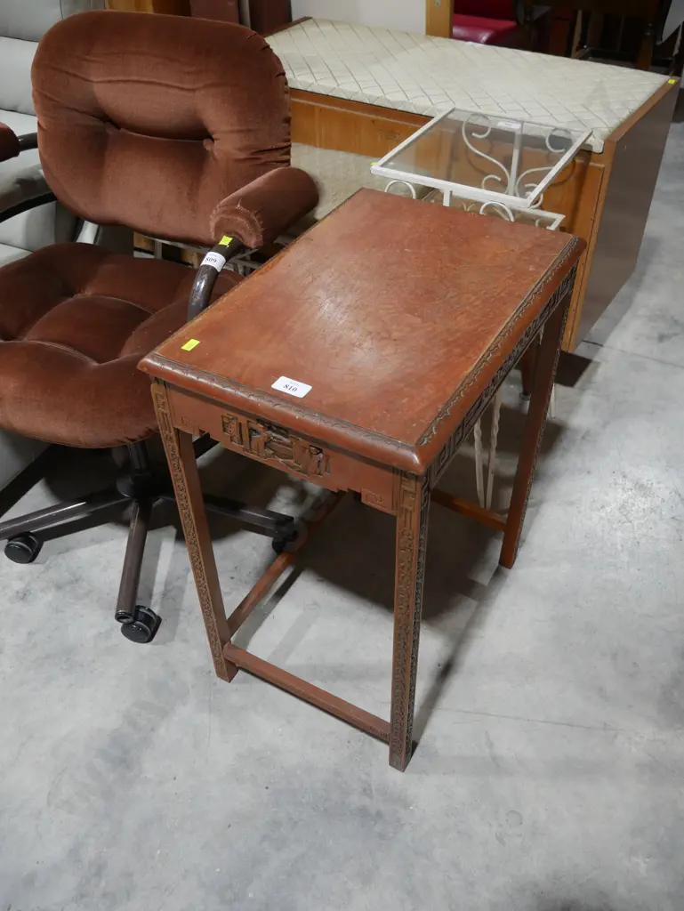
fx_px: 842
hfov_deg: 44.2
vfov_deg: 56.8
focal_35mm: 32
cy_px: 456
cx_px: 342
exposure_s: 1/60
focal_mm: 16
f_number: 3.6
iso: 250
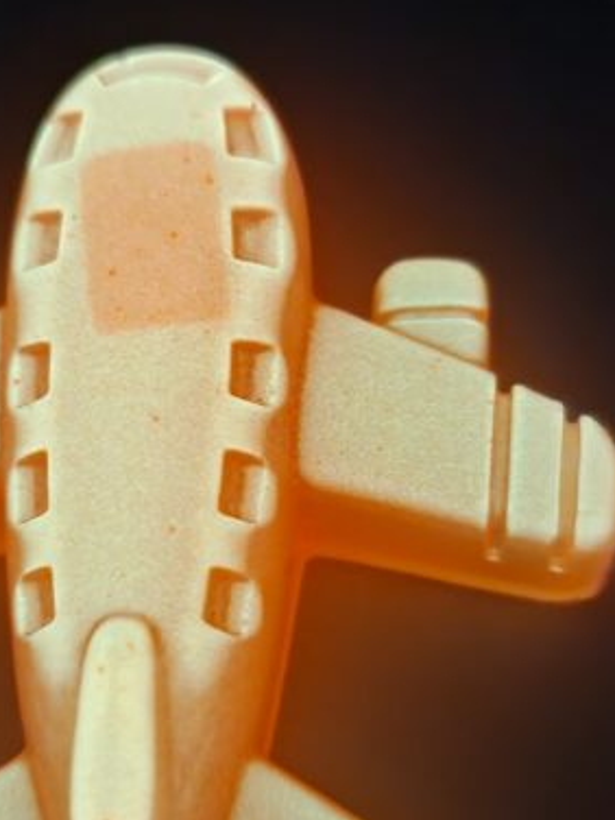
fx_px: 1161
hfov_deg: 29.5
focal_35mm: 49
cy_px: 441
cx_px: 222
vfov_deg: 38.9
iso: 800
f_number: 1.8
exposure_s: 1/9.99
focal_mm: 5.4
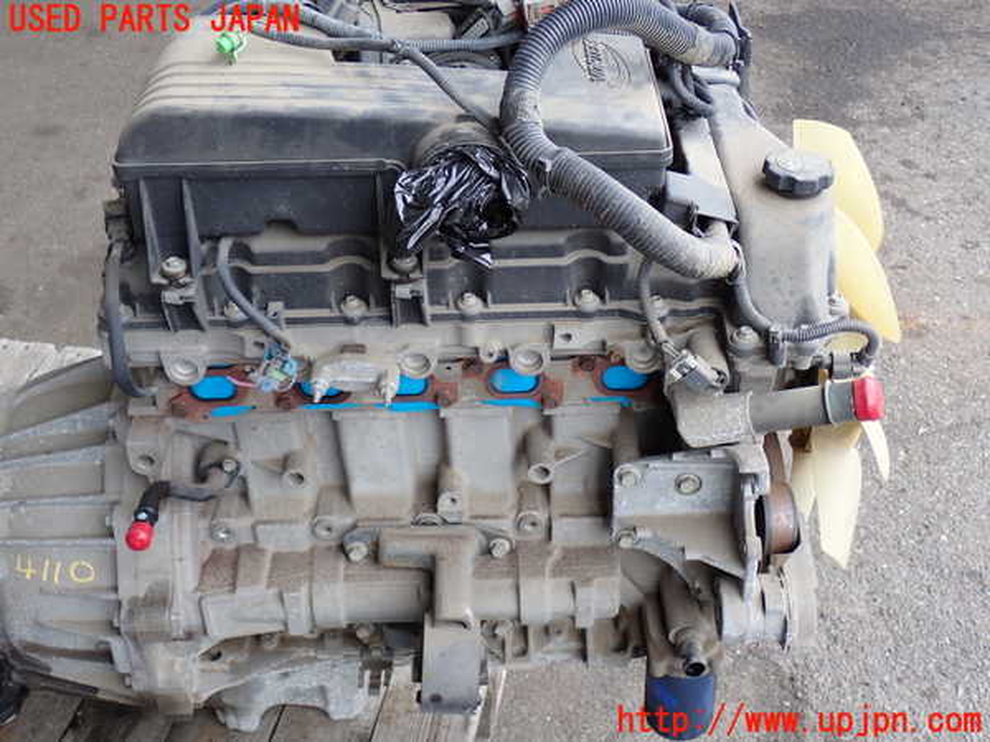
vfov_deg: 30.9
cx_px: 495
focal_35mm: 47
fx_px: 1344
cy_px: 371
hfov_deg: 40.4
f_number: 3.1
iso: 100
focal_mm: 8.4
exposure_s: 1/100
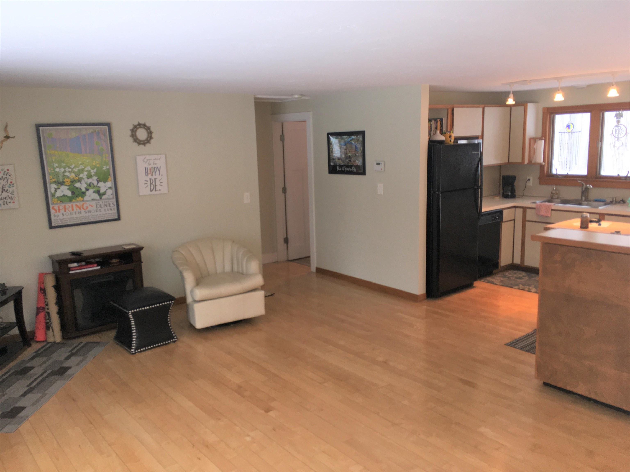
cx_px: 315
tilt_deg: -12.3
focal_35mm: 29
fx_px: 528
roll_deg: +2.6
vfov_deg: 48.2
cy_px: 236
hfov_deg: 61.7
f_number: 2.2
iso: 40
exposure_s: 1/30
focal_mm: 4.15
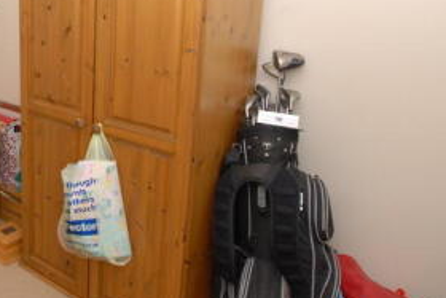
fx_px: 434
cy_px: 69
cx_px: 26
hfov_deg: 47.5
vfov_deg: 36.9
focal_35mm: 35
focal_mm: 10
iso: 500
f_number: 6.3
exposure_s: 1/60
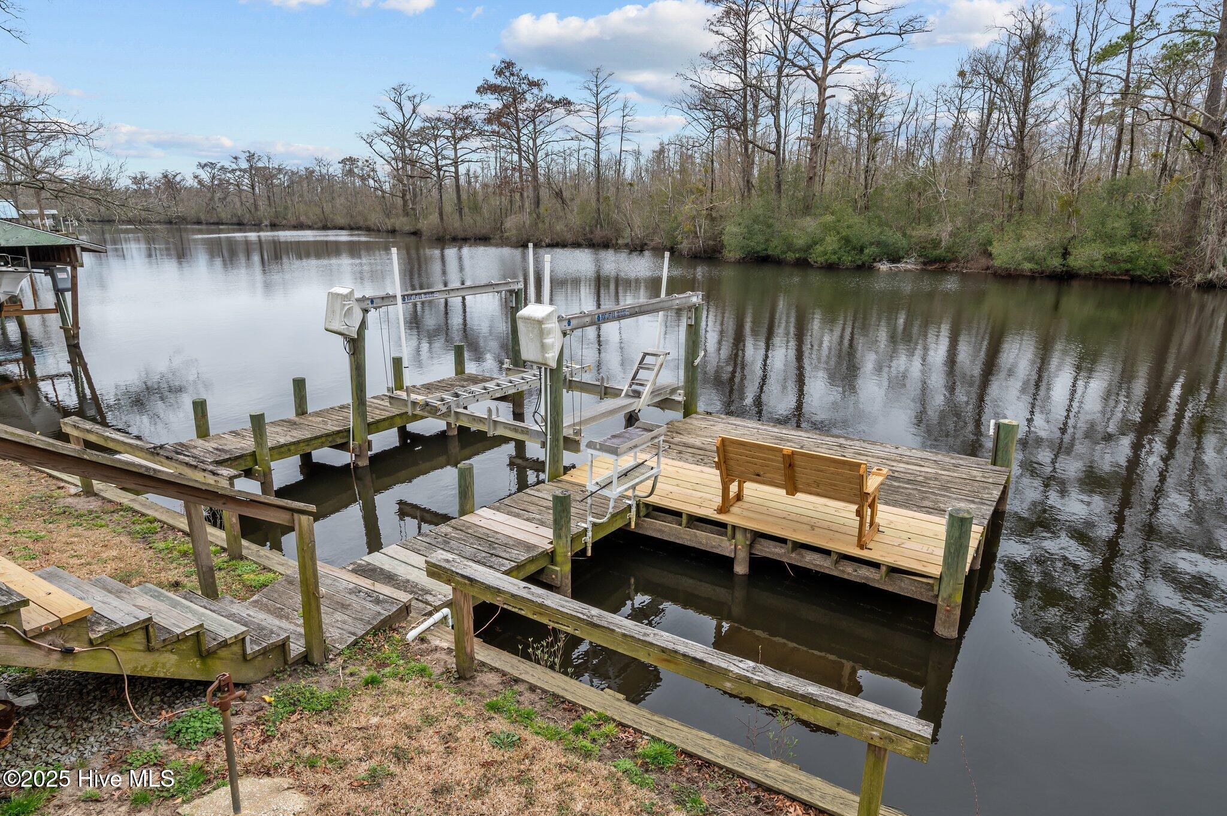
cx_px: 614
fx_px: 715
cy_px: 408
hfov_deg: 81.2
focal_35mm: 21
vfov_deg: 59.4
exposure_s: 1/200
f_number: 8
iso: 250
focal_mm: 21
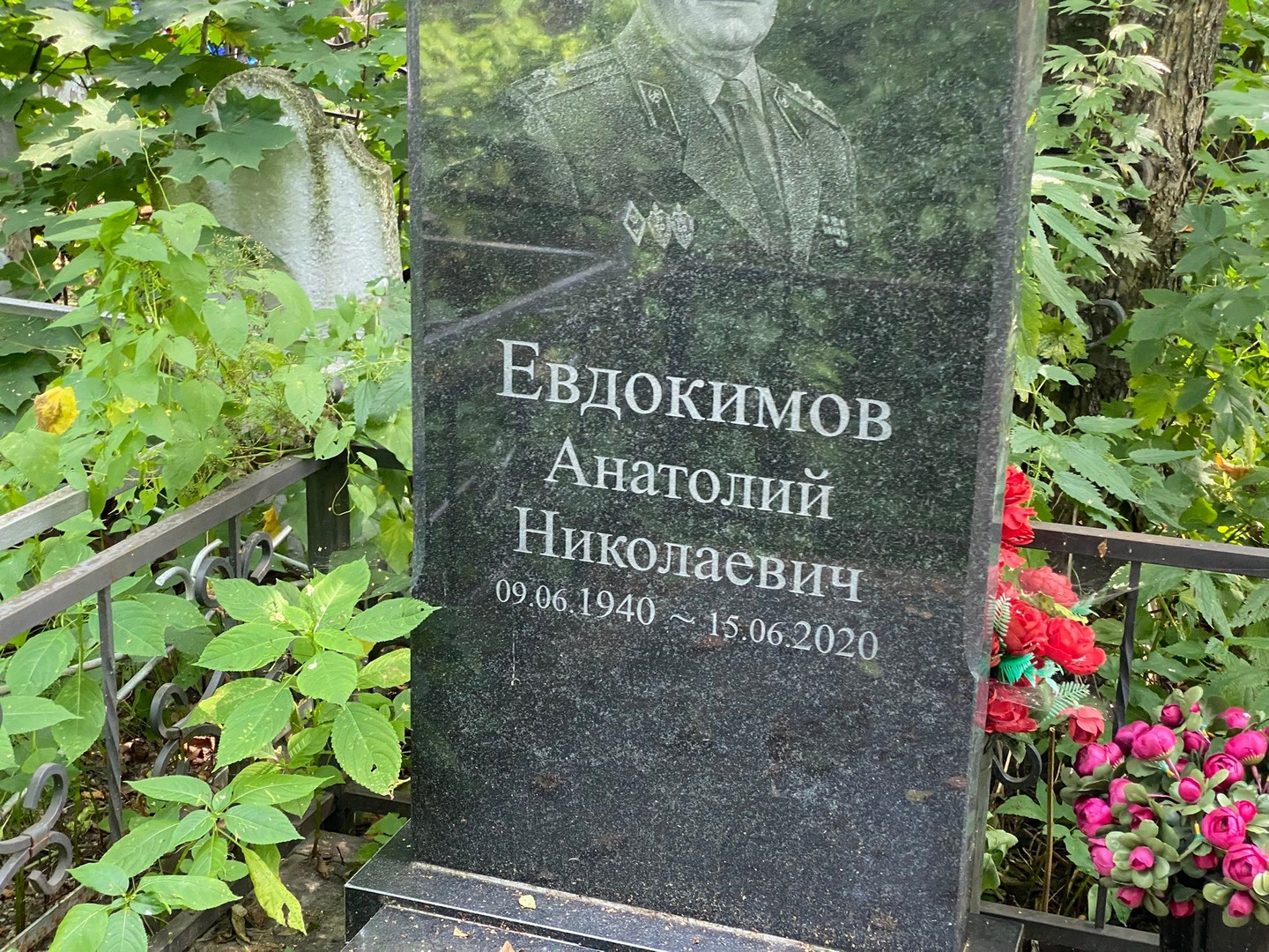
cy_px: 476
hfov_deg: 36.8
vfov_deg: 28.0
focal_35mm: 52
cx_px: 634
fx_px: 1906
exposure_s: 1/107
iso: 160
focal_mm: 6
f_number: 2
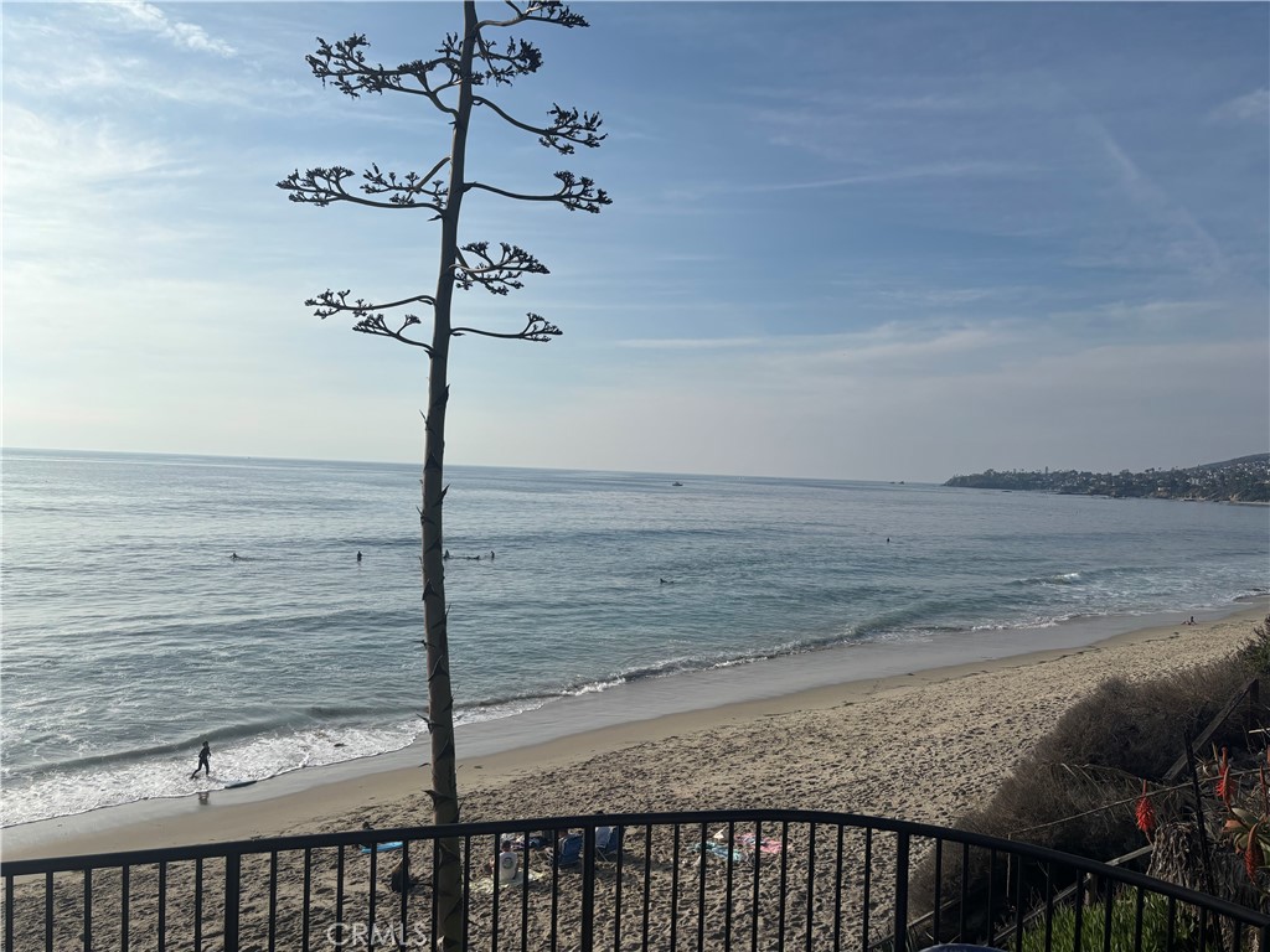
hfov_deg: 67.3
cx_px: 635
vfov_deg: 53.1
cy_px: 476
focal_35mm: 26
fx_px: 954
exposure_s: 1/8333
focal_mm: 5.96
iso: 50
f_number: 1.6
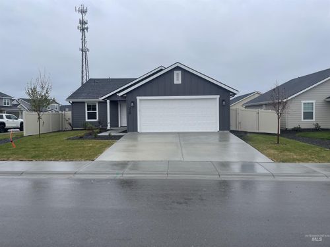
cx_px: 165
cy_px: 124
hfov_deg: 67.3
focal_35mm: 26
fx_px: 248
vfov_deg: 53.1
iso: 32
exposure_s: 1/1182
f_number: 1.6
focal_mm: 4.2
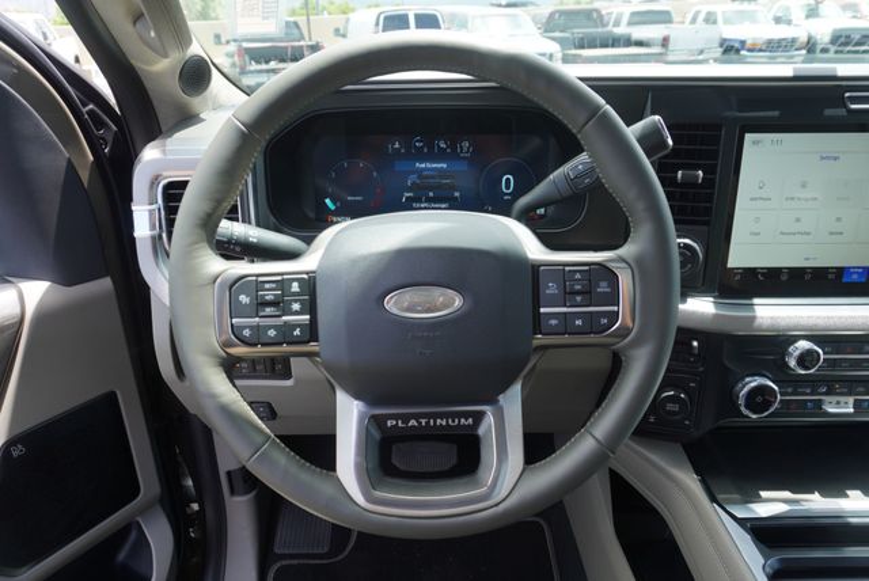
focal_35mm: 24
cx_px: 434
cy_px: 290
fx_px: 580
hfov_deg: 73.7
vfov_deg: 53.2
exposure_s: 1/100
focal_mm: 16
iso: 100
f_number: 5
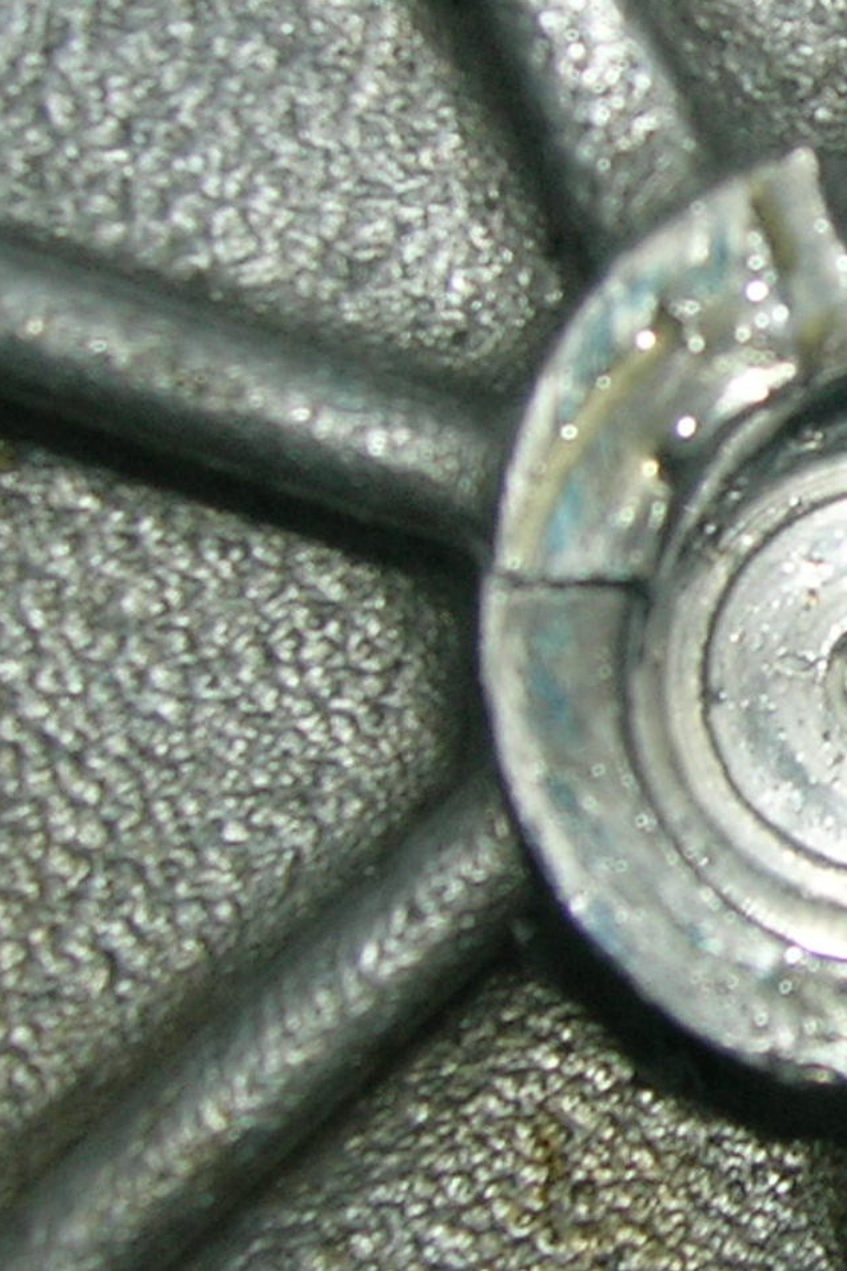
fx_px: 2683
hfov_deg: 17.4
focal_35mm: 76
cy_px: 750
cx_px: 920
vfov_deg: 26.6
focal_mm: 5.7
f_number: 2.9
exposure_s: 1/60.1
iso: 50
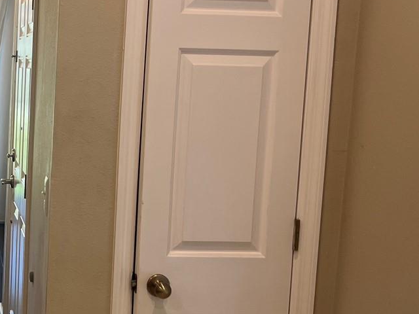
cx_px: -27
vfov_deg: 22.6
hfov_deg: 27.6
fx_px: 787
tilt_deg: -8.3
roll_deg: -2.1
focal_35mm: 65
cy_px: 152
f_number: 1.5
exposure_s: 1/120
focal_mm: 5.7
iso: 125
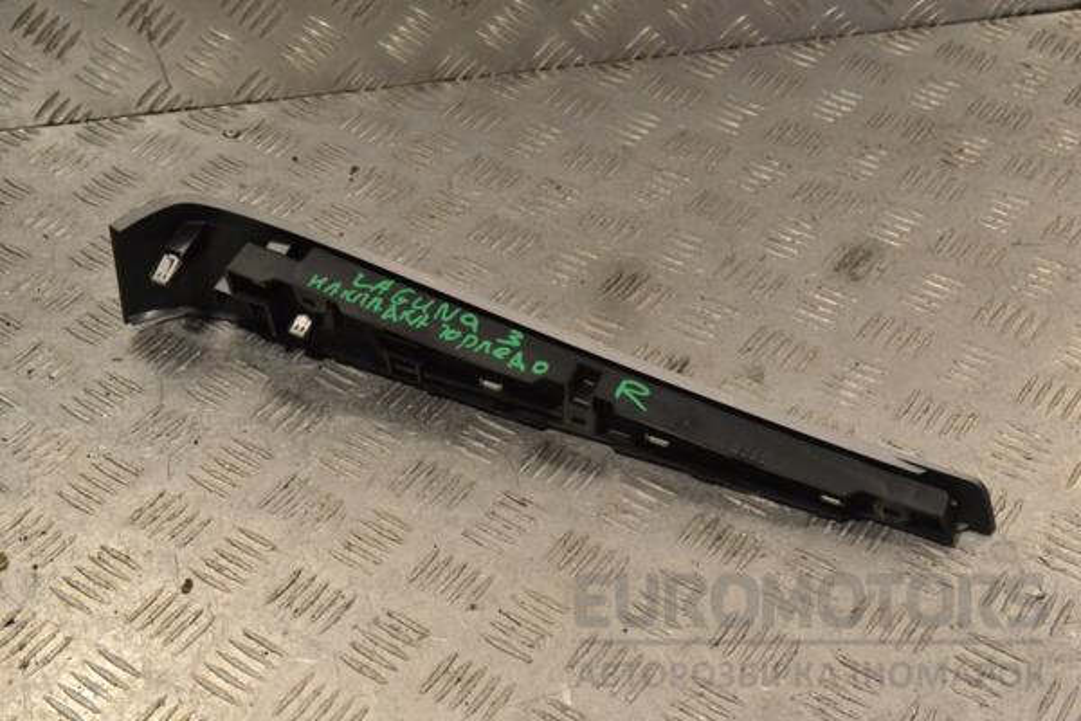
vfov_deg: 25.1
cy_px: 360
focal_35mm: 54
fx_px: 1621
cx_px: 540
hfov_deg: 36.9
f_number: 10
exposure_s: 1/400
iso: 3200
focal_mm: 36
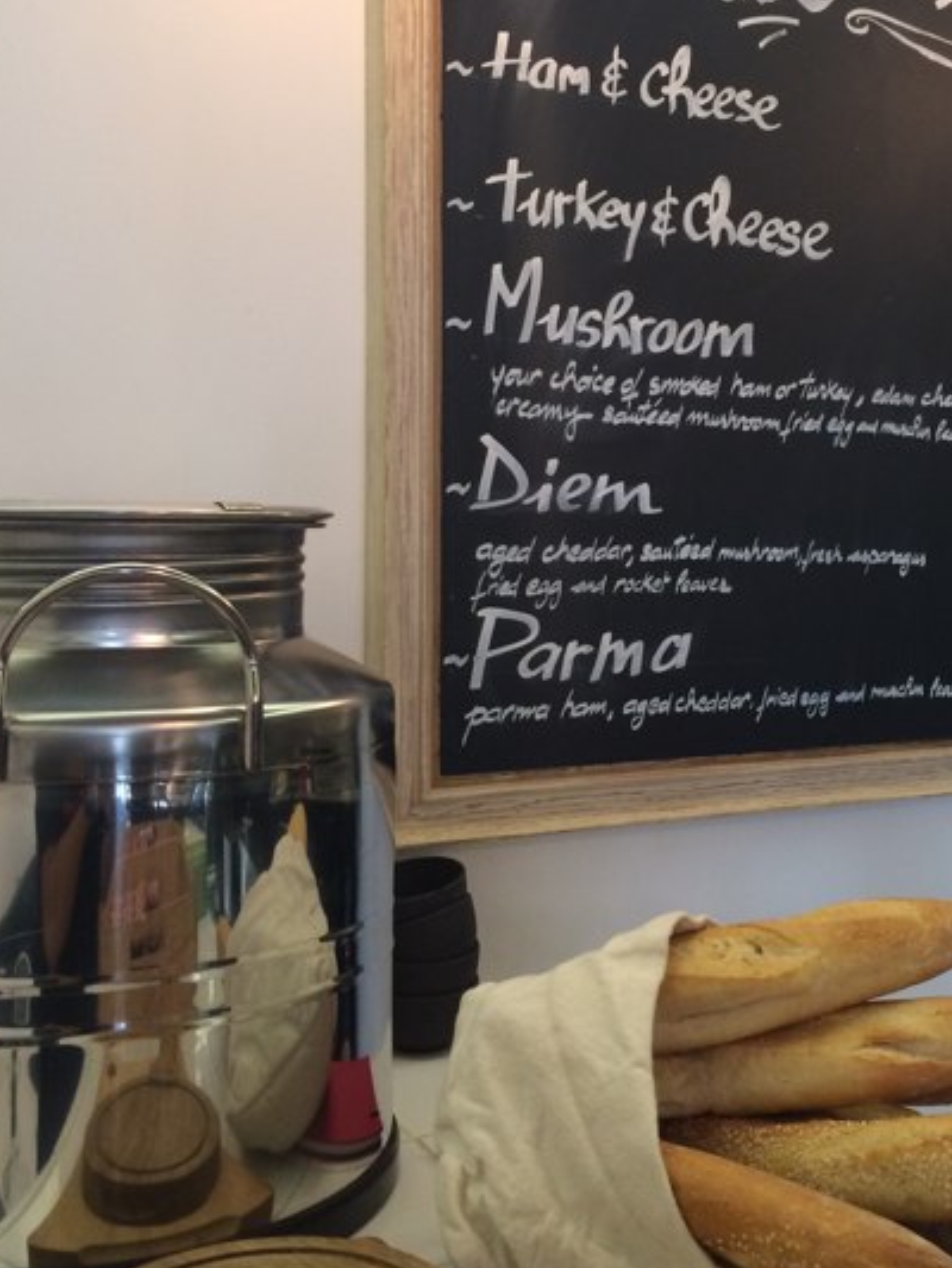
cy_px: 566
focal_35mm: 45
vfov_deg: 42.0
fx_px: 1649
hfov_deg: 31.8
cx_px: 678
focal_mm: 4.12
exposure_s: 1/33
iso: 80
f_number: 2.2
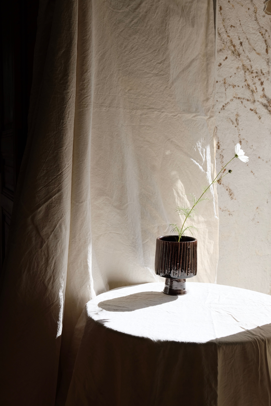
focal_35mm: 45
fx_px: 508
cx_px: 136
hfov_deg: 29.9
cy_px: 203
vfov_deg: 43.6
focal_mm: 30.2
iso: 400
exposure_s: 1/850
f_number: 5.6
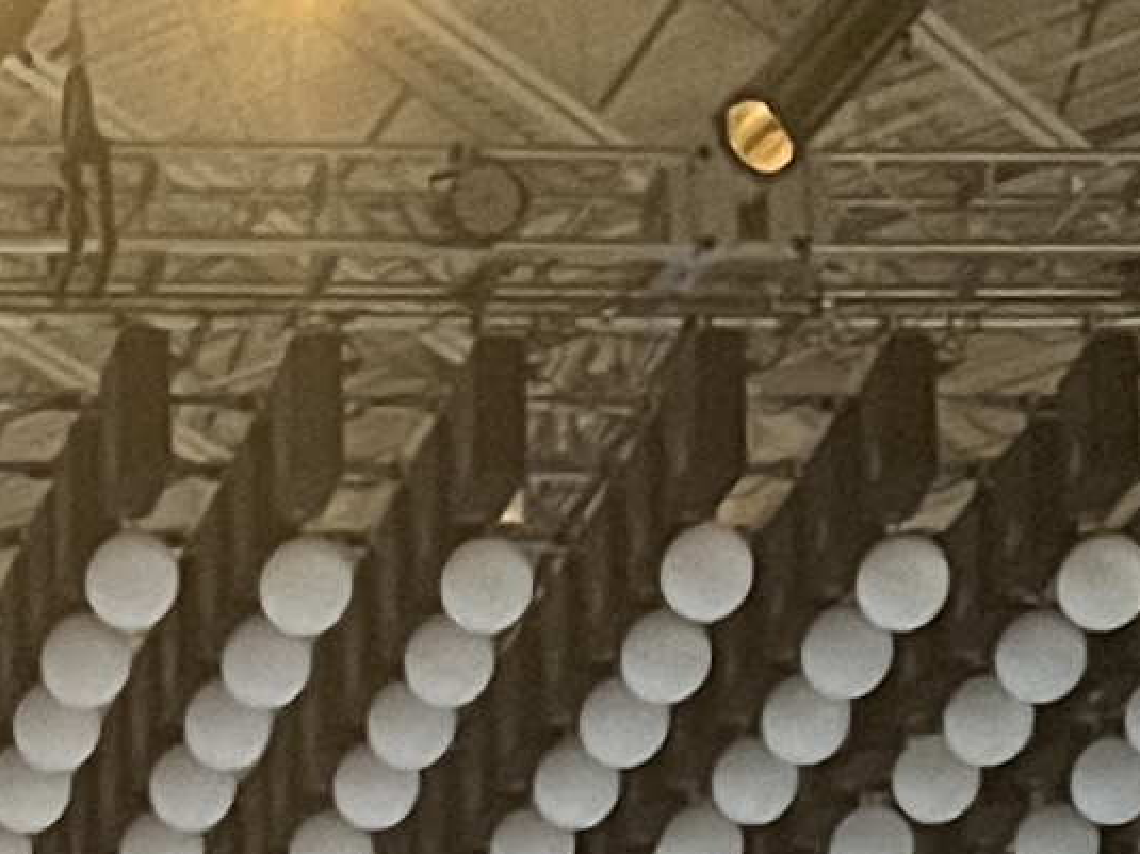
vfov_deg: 6.5
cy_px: 3101
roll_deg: +2.2
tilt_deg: +1.7
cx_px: -516
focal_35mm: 196
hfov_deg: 9.8
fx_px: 6453
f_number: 1.5
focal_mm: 5.7
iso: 500
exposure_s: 1/40
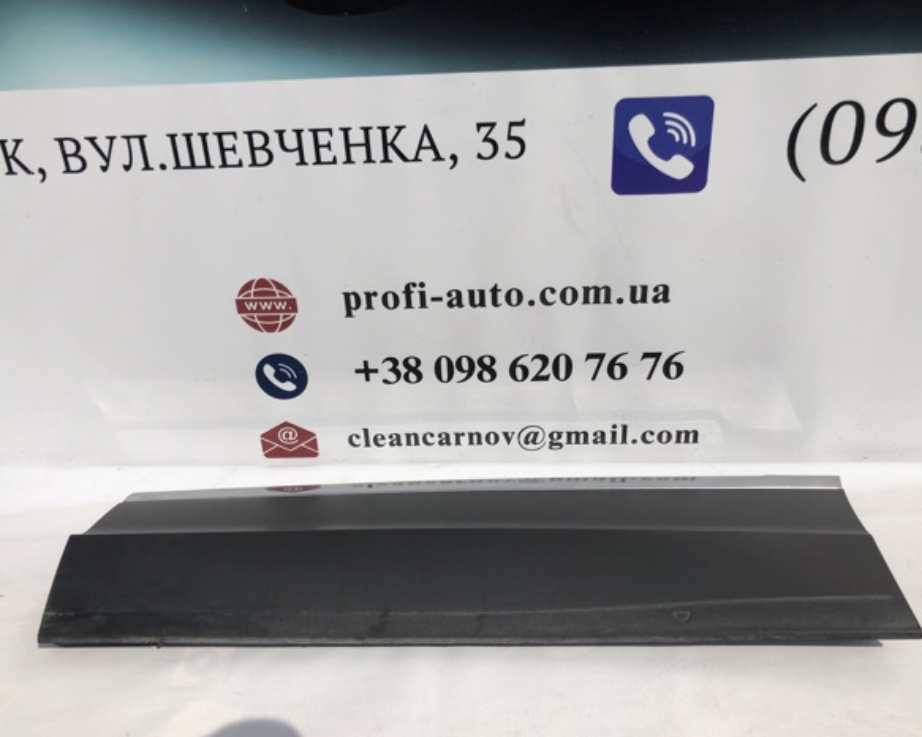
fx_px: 818
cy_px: 369
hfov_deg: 58.8
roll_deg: +2.7
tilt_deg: -27.2
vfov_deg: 48.5
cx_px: 462
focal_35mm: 30
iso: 25
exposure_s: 1/8000
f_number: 1.8
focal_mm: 4
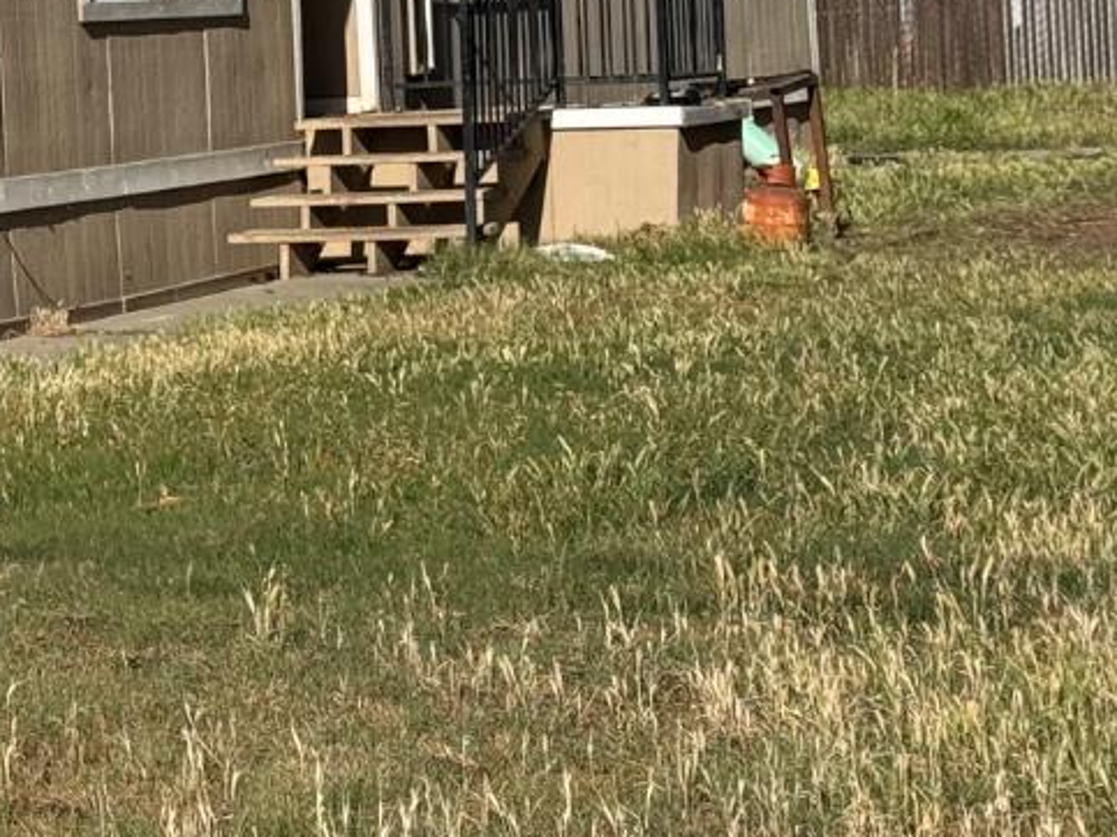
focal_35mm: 149
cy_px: 119
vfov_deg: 9.9
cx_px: -400
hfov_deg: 12.8
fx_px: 4807
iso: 64
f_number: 1.78
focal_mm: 6.76
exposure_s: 1/5376
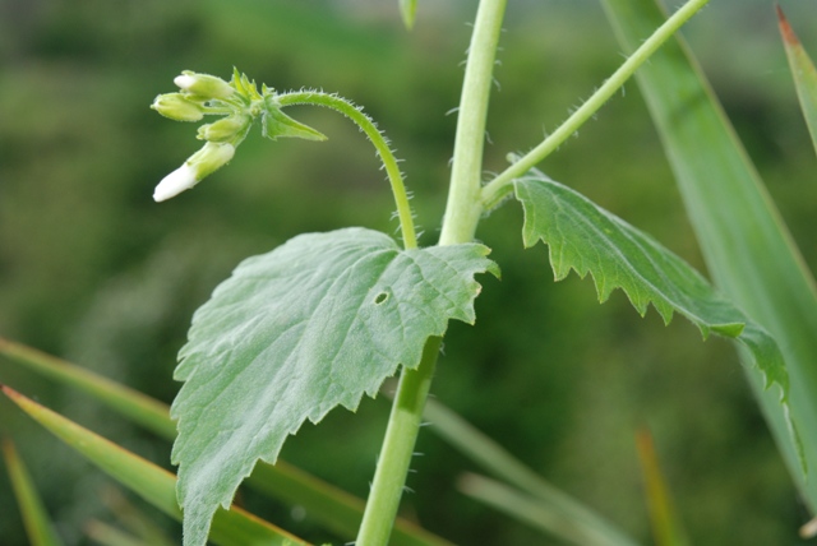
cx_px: 408
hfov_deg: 22.6
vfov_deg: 15.2
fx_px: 2044
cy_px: 273
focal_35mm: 90
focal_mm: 60
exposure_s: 1/60
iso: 400
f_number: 13
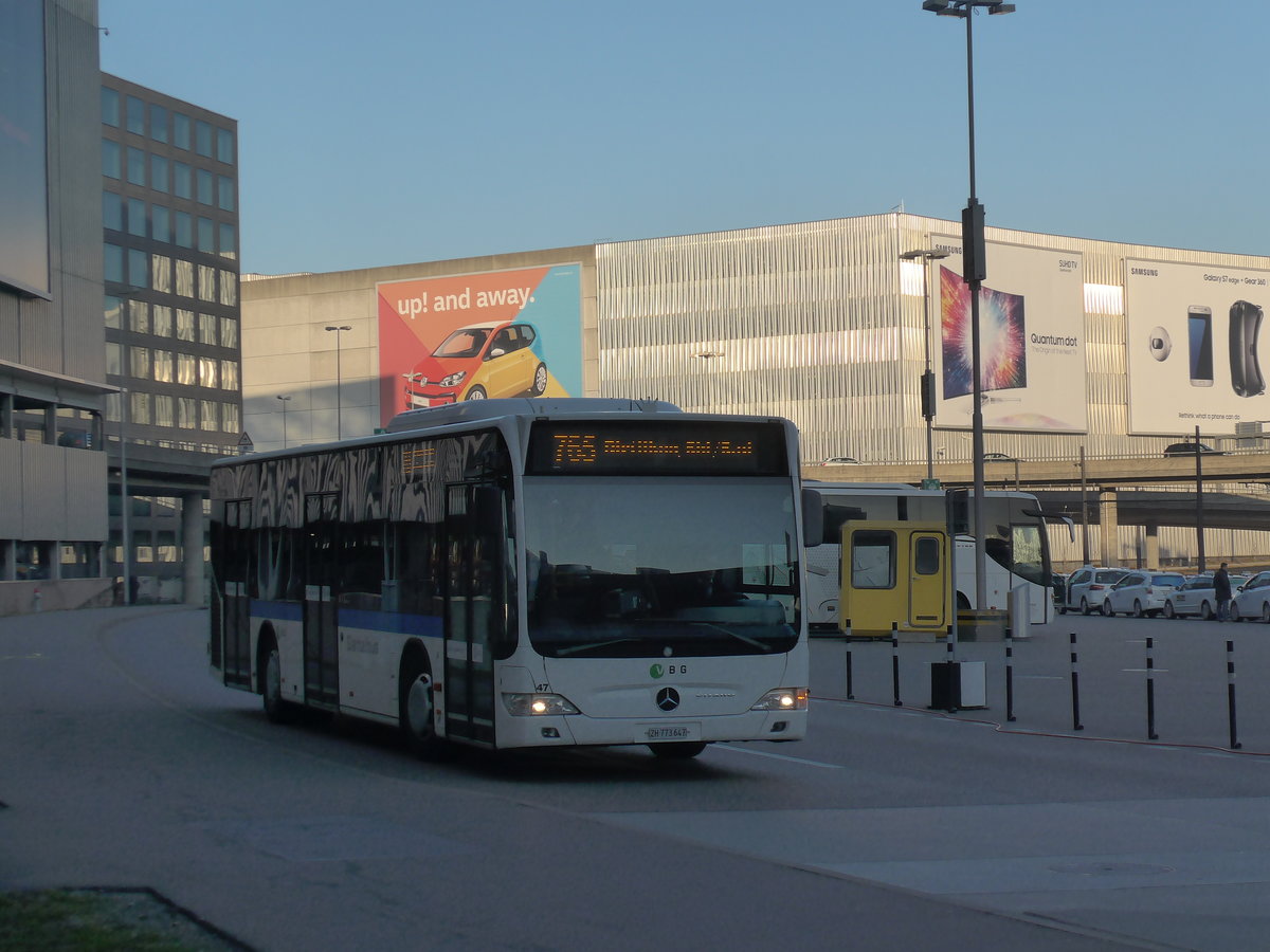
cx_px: 635
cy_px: 476
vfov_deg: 18.4
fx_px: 2935
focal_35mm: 80
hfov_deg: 24.4
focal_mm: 16
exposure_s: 1/800
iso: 160
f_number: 4.4
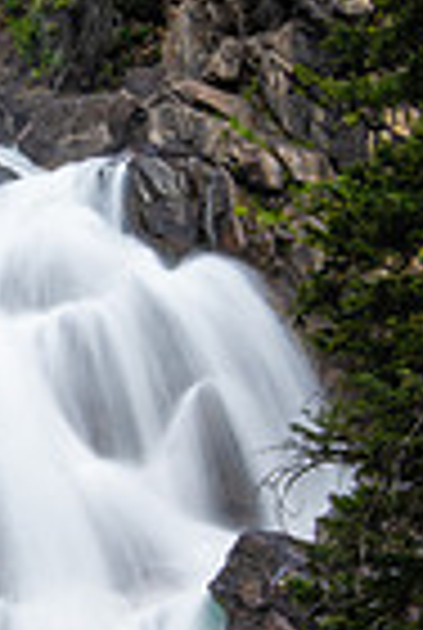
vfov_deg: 8.9
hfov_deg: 6.0
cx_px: -32
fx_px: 4051
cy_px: 320
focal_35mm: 231
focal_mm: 72
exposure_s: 1/2.5
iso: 31
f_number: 29
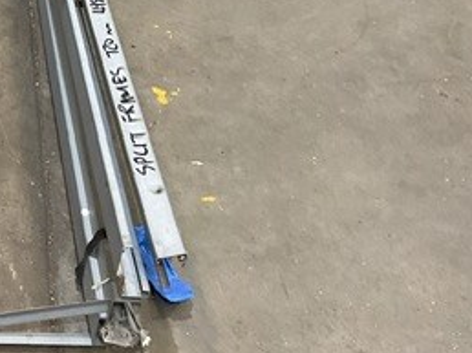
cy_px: 64
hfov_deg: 24.9
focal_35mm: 72
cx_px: -66
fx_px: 981
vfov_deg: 20.2
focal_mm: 3
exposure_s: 1/60
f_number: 1.8
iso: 125
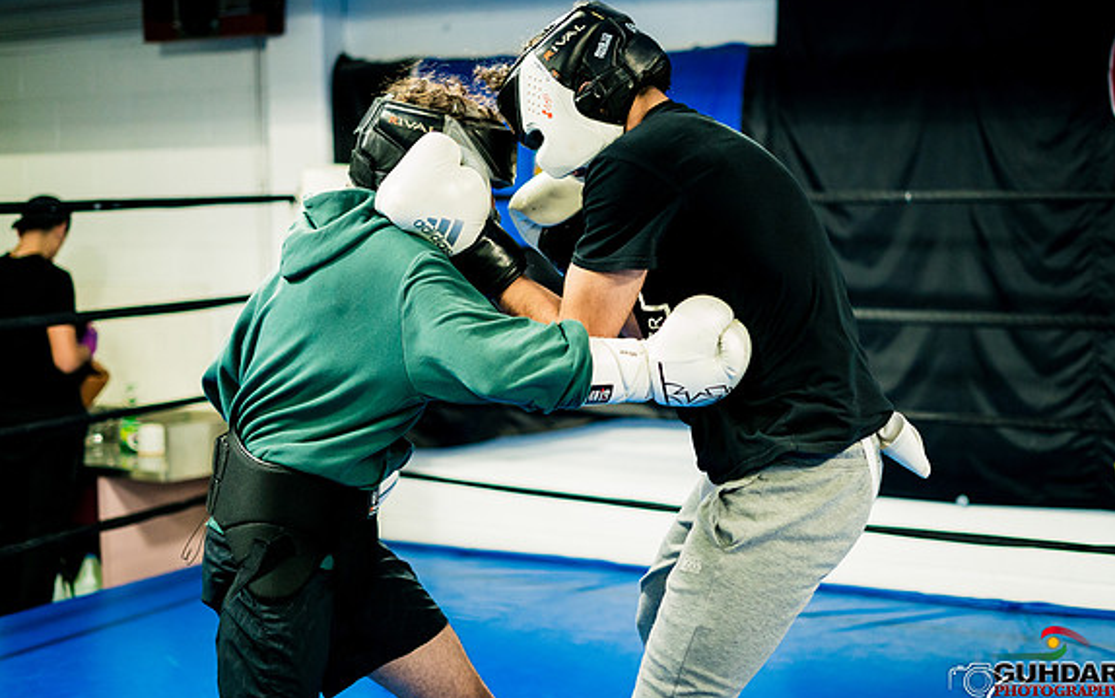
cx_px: 564
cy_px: 284
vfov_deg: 22.3
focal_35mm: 58
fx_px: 1763
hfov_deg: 35.1
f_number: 1.8
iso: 3200
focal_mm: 50
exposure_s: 1/640
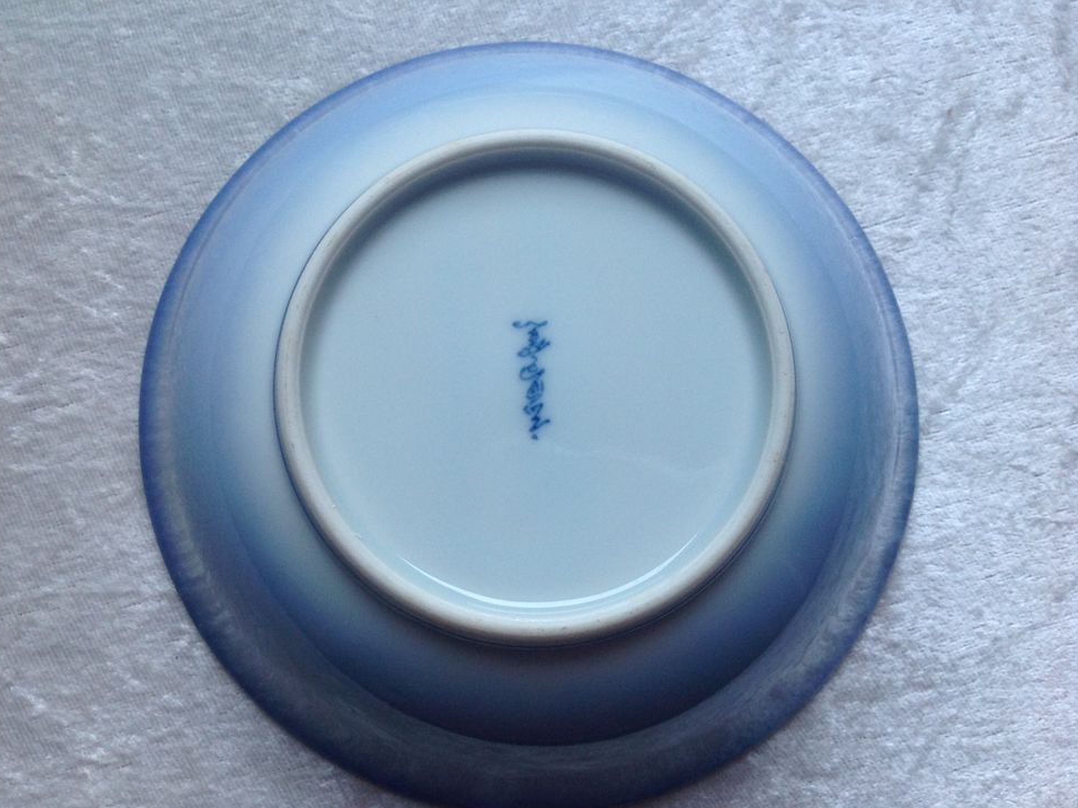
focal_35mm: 36
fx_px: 1121
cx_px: 524
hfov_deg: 51.4
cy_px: 413
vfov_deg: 39.6
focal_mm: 4.28
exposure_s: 1/15
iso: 80
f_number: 2.4
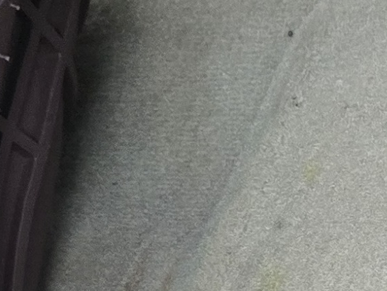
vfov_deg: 9.0
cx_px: 474
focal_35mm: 163
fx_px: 1822
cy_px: 349
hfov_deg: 11.8
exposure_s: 1/120
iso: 800
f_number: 1.8
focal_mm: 5.4
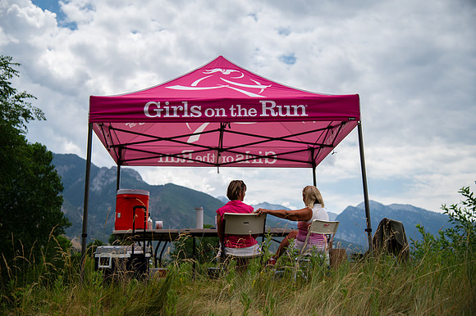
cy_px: 158
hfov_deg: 38.2
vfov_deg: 26.0
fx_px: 687
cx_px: 238
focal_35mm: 52
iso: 200
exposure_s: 1/3200
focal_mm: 52
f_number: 4
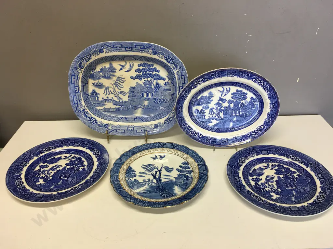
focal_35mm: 29
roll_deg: +0.2
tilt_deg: -29.2
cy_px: 124
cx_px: 166
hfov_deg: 61.7
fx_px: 279
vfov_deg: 48.2
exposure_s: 1/33
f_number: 2.2
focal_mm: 4.15
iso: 32
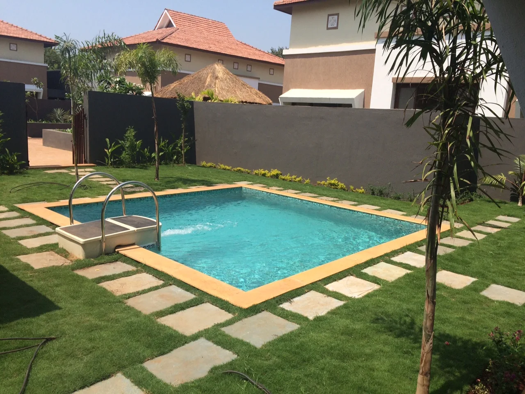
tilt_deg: -10.4
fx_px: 440
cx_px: 262
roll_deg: -2.4
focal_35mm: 29
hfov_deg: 61.7
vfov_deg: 48.2
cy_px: 197
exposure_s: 1/2283
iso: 32
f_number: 2.2
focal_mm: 4.15
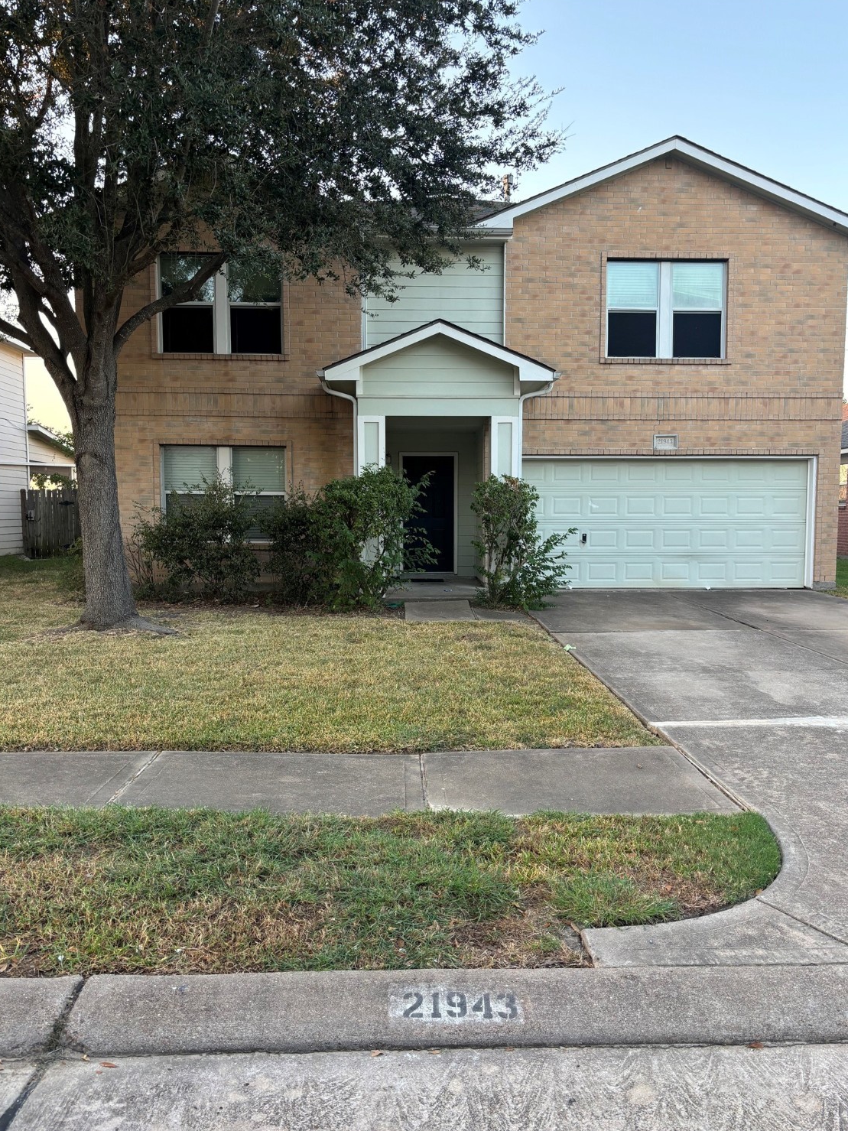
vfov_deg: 65.3
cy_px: 580
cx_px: 433
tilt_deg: -4.1
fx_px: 882
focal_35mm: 27
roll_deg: -0.5
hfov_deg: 51.3
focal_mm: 5.96
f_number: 1.6
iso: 64
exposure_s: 1/121
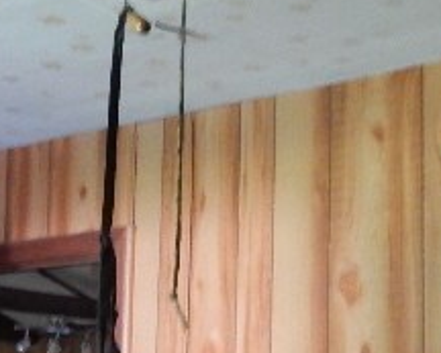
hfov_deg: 18.4
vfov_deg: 14.8
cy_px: 196
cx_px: 145
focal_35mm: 104
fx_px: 1358
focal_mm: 6.4
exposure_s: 1/4
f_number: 4
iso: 800
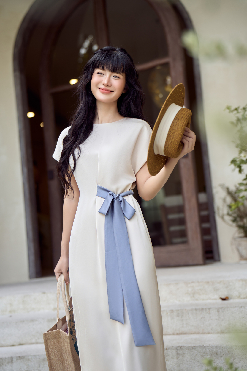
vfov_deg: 33.4
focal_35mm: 60
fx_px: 617
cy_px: 186
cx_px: 124
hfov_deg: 22.6
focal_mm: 60
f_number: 2.5
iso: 200
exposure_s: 1/400
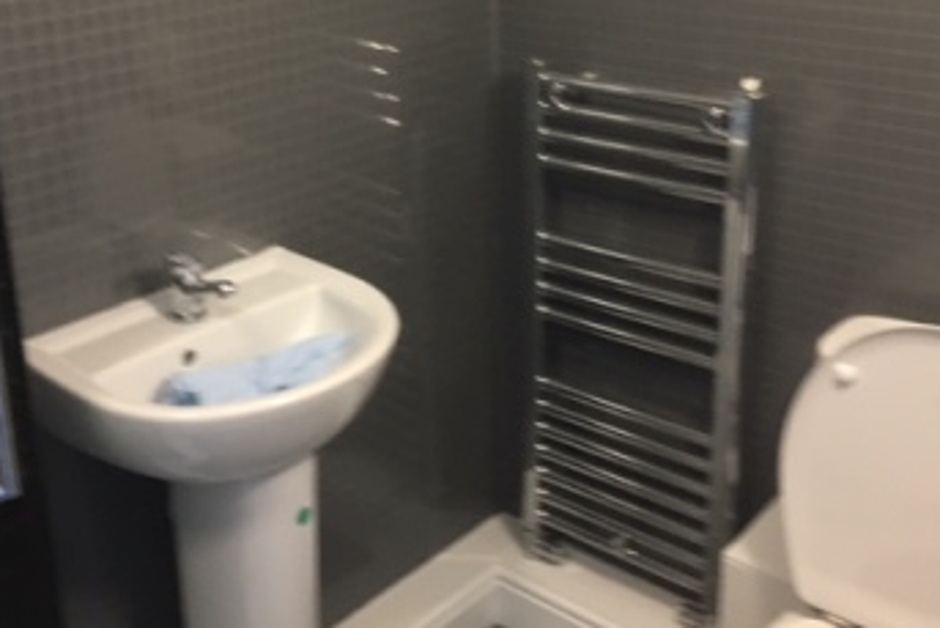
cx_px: 430
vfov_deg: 29.6
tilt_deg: -19.5
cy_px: 192
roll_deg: -0.7
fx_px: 1175
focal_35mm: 45
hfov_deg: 43.5
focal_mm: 4.15
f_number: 2.2
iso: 200
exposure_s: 1/20
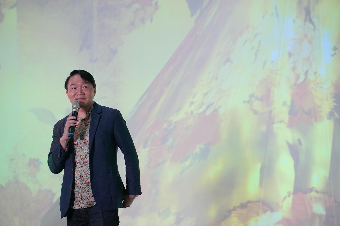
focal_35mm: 75
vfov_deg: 18.2
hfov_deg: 27.0
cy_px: 113
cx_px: 170
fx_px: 708
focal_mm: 75
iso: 5000
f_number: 4
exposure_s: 1/160
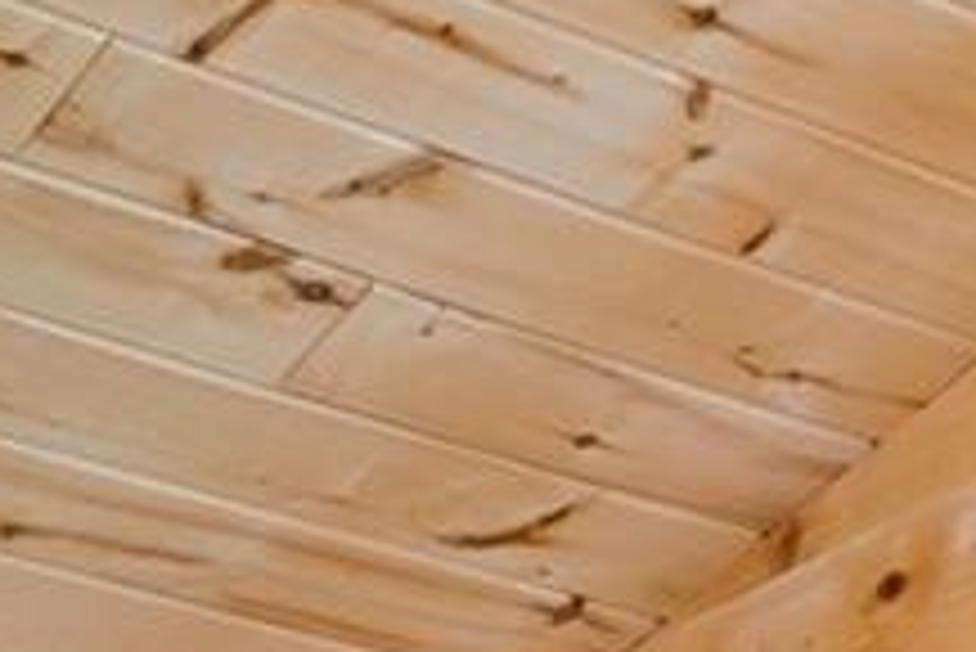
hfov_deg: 14.7
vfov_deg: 8.6
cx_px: -886
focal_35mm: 118
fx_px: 3201
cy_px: 2235
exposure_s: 1.6
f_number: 8
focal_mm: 16
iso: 100
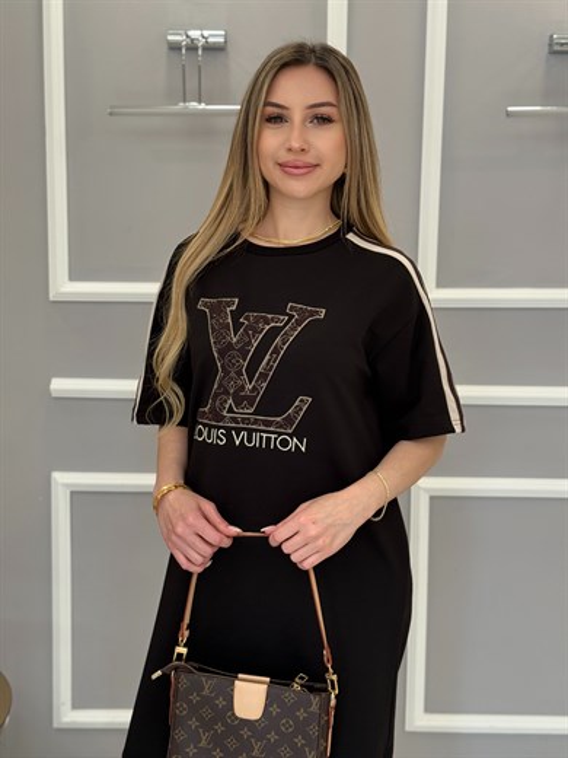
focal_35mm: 48
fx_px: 1050
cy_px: 379
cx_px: 284
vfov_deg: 39.7
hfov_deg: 30.3
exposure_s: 1/121
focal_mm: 6.76
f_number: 1.78
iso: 64
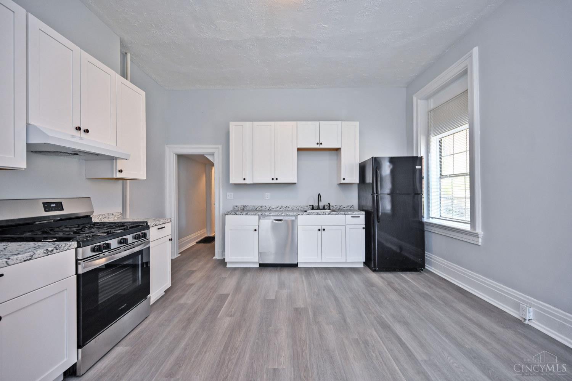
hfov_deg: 104.3
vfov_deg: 81.2
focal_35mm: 14
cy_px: 190
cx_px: 286
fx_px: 222
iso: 200
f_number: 4
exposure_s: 1/60
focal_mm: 14
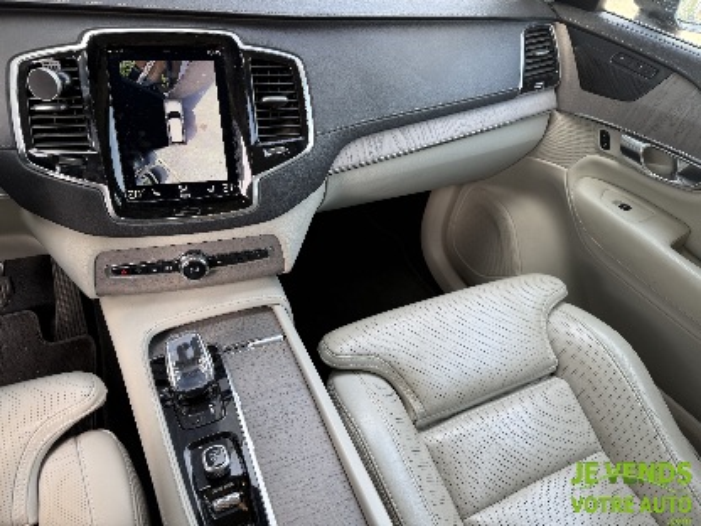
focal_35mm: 24
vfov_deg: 56.8
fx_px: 486
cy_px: 263
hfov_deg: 71.6
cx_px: 350
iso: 64
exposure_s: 1/121
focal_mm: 6.76
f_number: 1.78
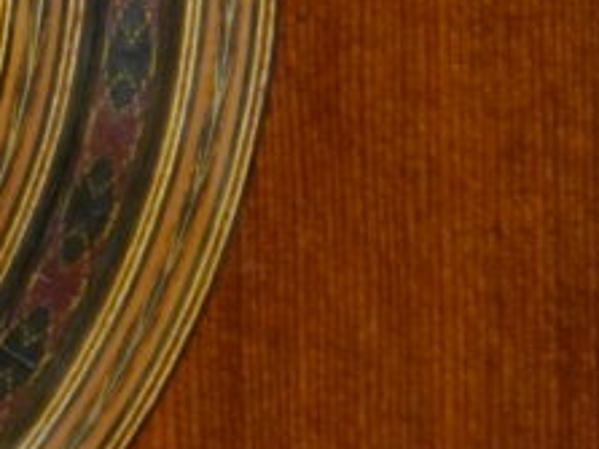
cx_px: -743
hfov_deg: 2.1
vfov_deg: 1.5
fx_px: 16586
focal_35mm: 959
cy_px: -16
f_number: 5.6
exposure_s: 1/250
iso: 1600
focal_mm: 100
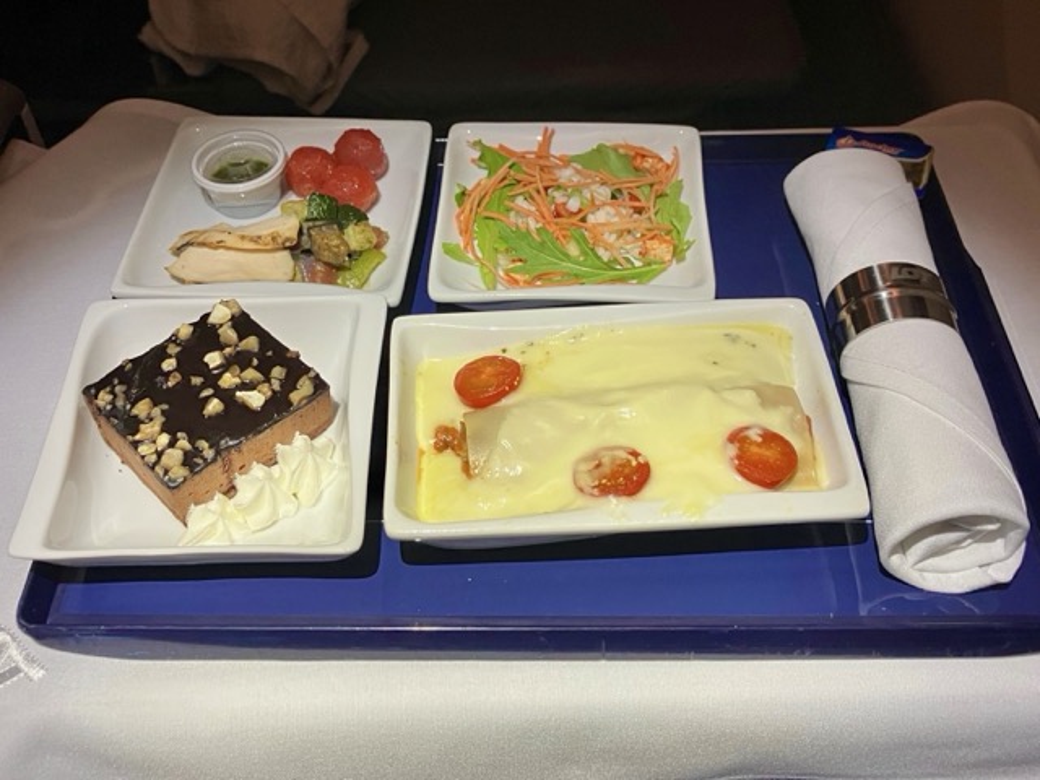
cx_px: 520
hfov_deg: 63.4
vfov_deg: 49.7
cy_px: 390
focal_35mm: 28
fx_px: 841
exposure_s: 1/41
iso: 100
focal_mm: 3.99
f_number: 1.8
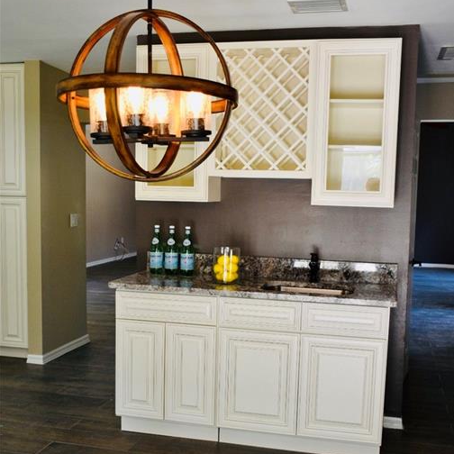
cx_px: 230
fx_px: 662
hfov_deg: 37.8
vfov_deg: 37.7
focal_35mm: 45
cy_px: 269
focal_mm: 23
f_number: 5
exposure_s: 1/100
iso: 400
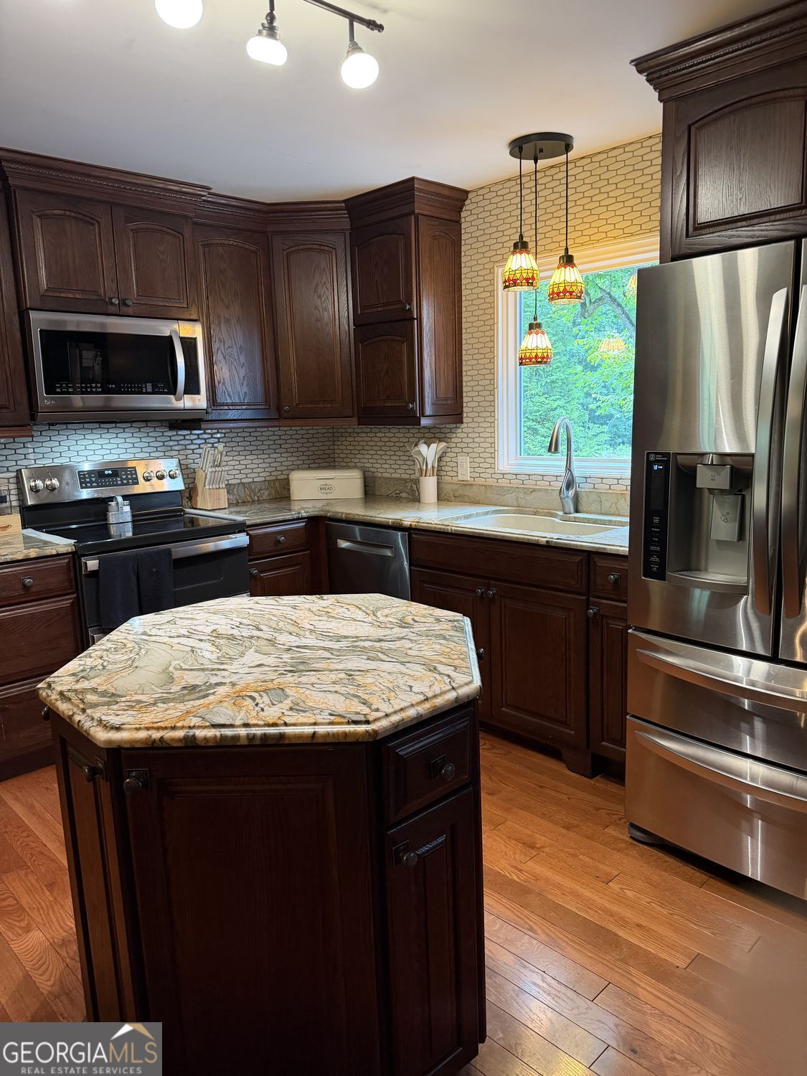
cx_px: 404
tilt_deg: -10.6
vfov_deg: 71.6
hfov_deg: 56.8
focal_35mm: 24
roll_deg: +2.1
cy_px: 538
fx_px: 746
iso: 320
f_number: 1.78
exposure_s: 1/60
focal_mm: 6.76
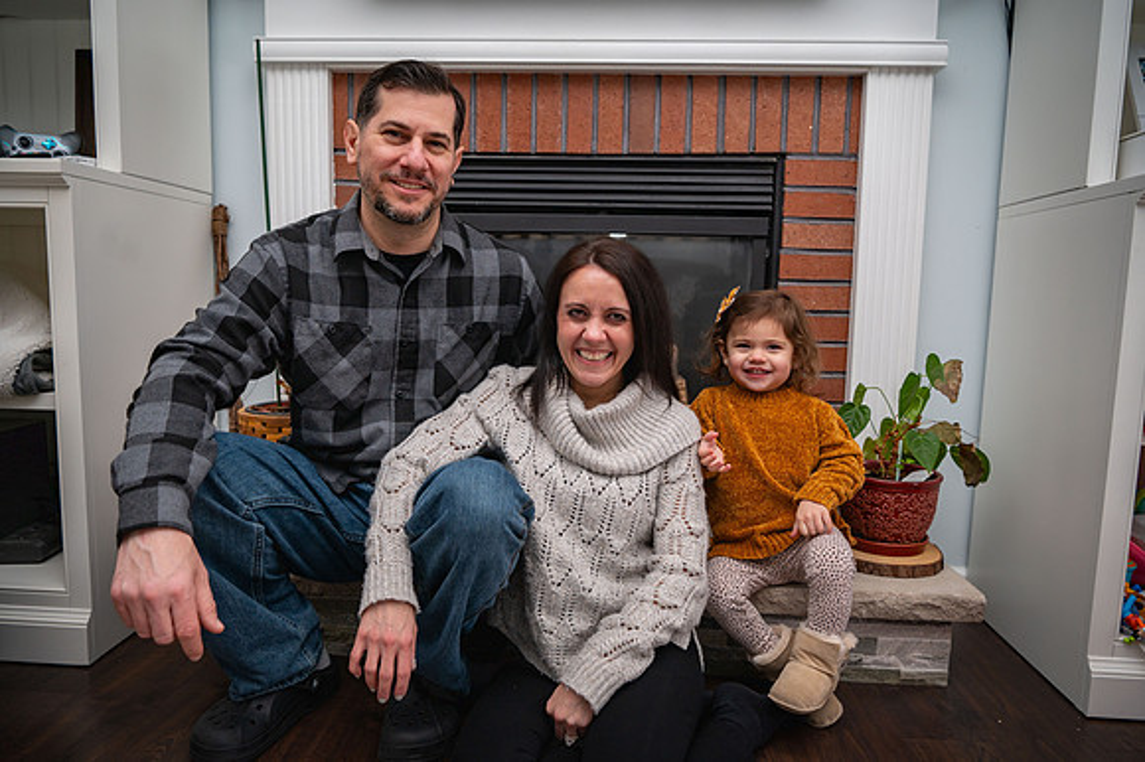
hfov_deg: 73.8
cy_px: 381
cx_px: 572
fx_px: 763
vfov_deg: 53.1
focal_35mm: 24
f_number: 4
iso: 200
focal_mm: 24
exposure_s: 1/125
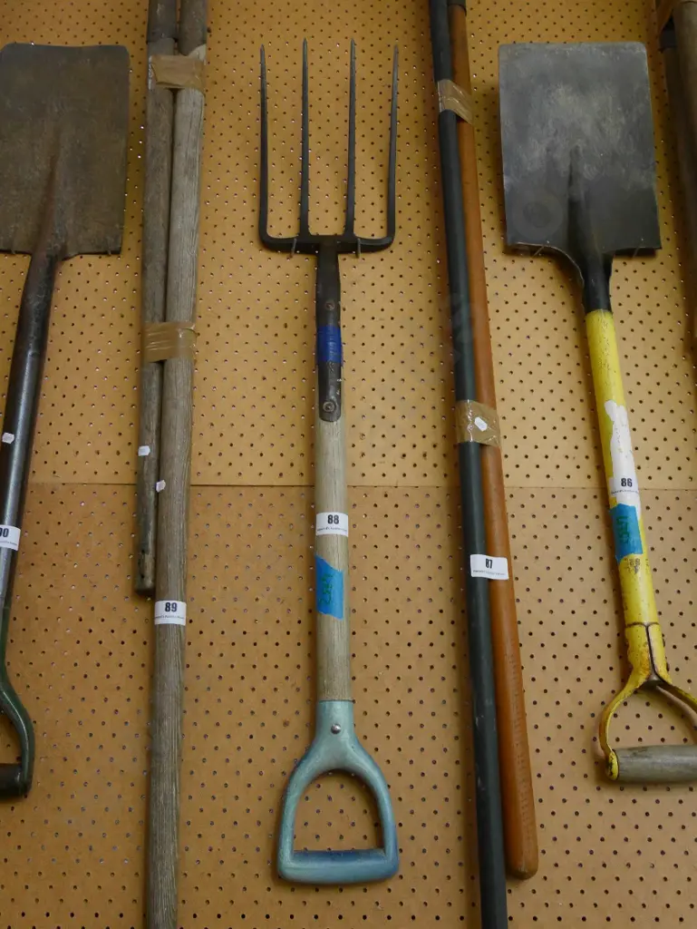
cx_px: 348
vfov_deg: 51.3
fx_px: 966
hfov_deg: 39.7
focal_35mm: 36
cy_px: 464
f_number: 4.2
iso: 3200
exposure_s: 1/13
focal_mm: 18
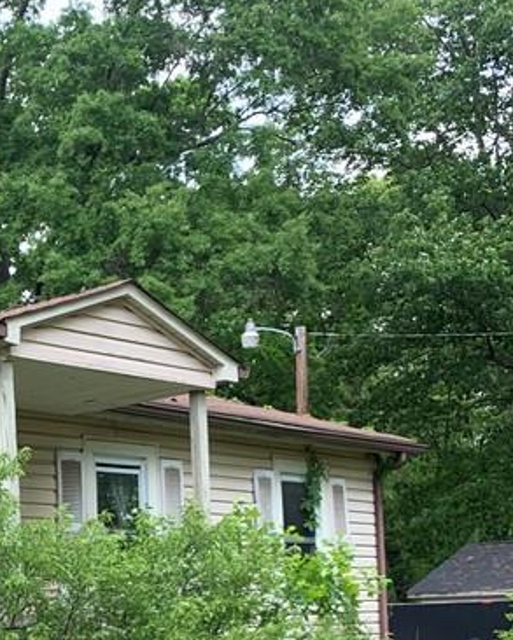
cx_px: -215
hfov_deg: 19.3
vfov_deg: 25.6
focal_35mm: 71
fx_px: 1347
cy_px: 626
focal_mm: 4.25
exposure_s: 1/308
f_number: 1.8
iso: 25
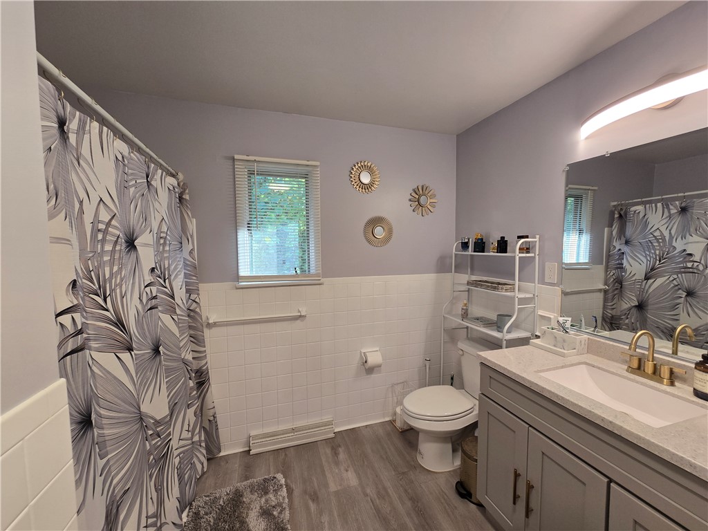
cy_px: 266
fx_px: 266
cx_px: 354
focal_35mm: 13
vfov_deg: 89.9
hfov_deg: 106.2
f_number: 2.2
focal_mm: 2.2
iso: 100
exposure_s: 1/60
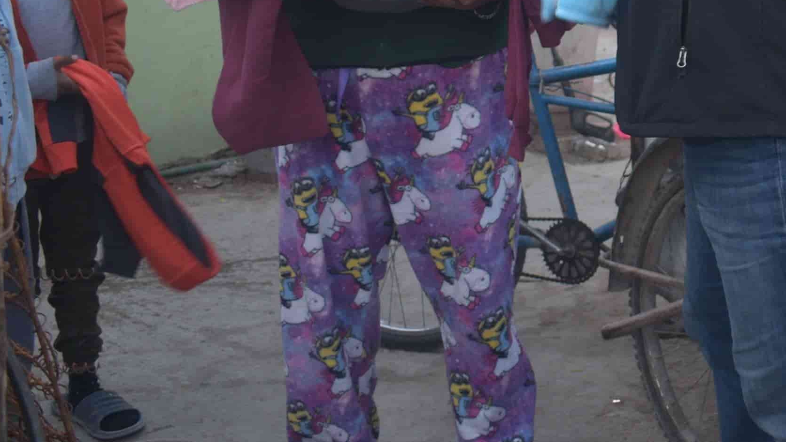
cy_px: -61
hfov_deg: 26.1
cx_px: 823
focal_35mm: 76
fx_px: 1584
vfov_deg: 15.4
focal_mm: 18
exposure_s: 1/125
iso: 200
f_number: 3.5
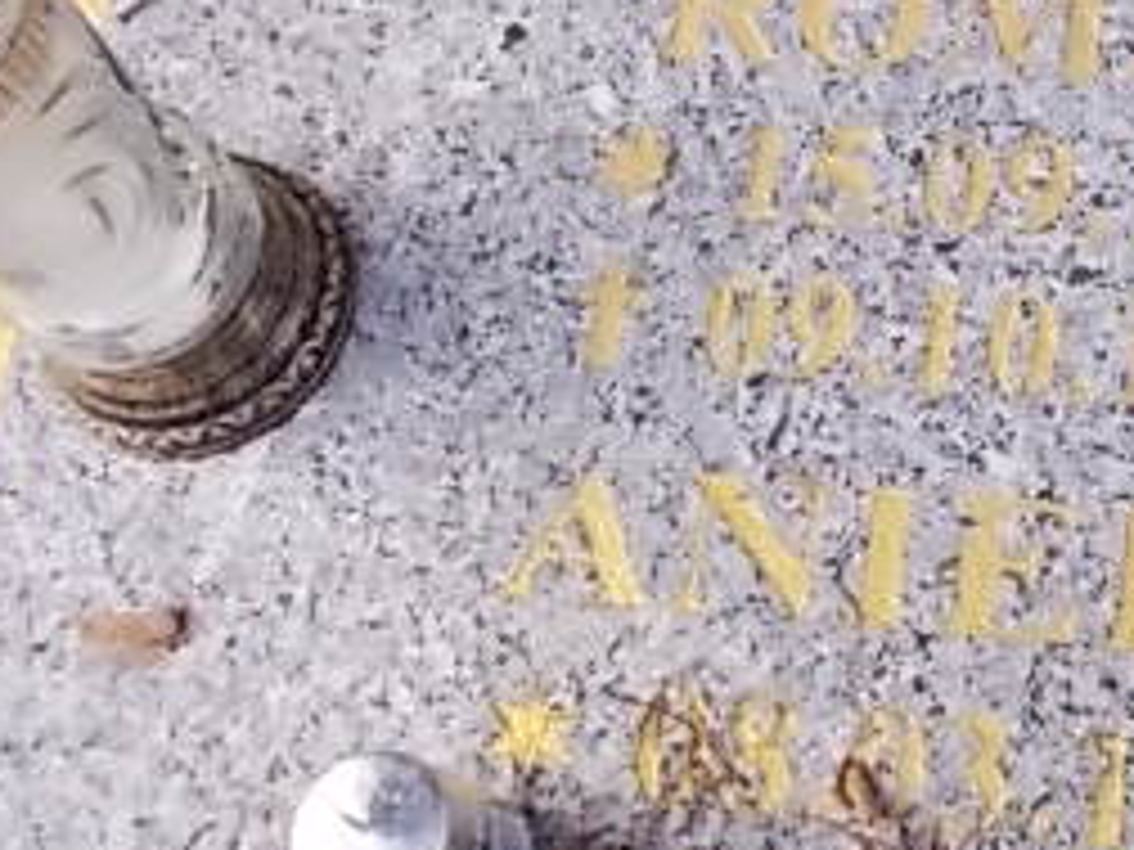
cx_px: 981
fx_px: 2162
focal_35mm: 66
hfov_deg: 28.5
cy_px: 270
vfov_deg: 22.1
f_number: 3.2
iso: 80
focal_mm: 4.6
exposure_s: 1/100
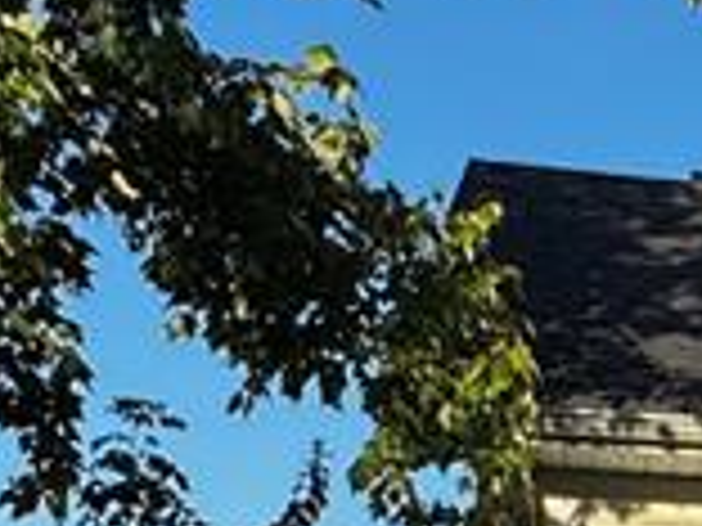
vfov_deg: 14.8
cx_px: 1184
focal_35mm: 92
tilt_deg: -0.7
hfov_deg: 17.9
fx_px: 1866
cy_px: 827
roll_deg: -2.6
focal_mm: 2.22
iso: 50
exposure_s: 1/2415
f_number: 2.2
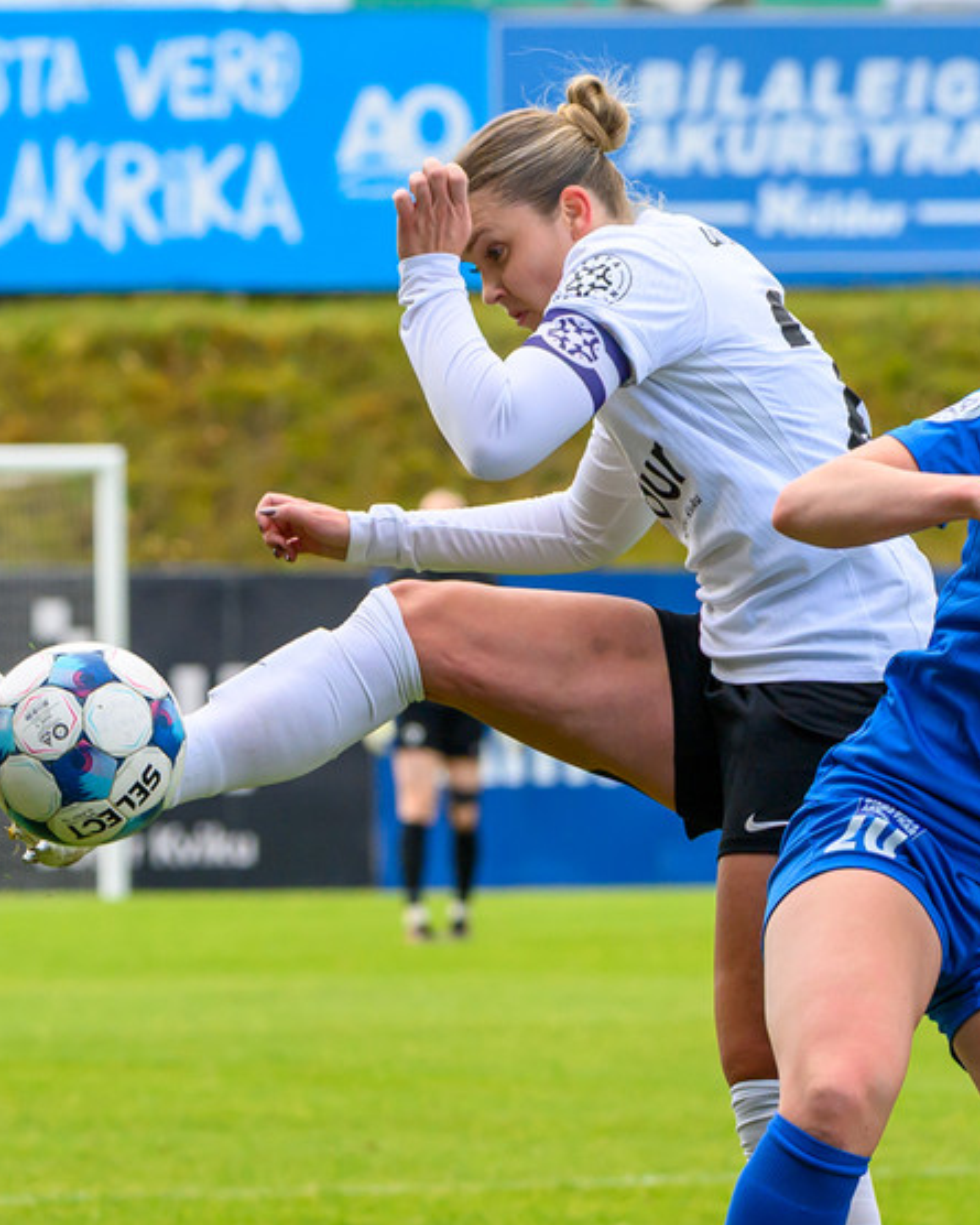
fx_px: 15839
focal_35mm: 437
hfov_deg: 3.5
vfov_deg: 4.4
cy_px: 535
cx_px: 932
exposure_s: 1/1000
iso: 800
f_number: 6.3
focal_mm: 180
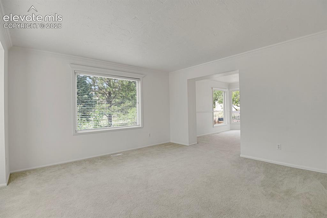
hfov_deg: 93.3
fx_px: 154
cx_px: 164
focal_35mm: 17
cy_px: 109
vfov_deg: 70.4
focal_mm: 17
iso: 250
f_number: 6.3
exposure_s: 1/10
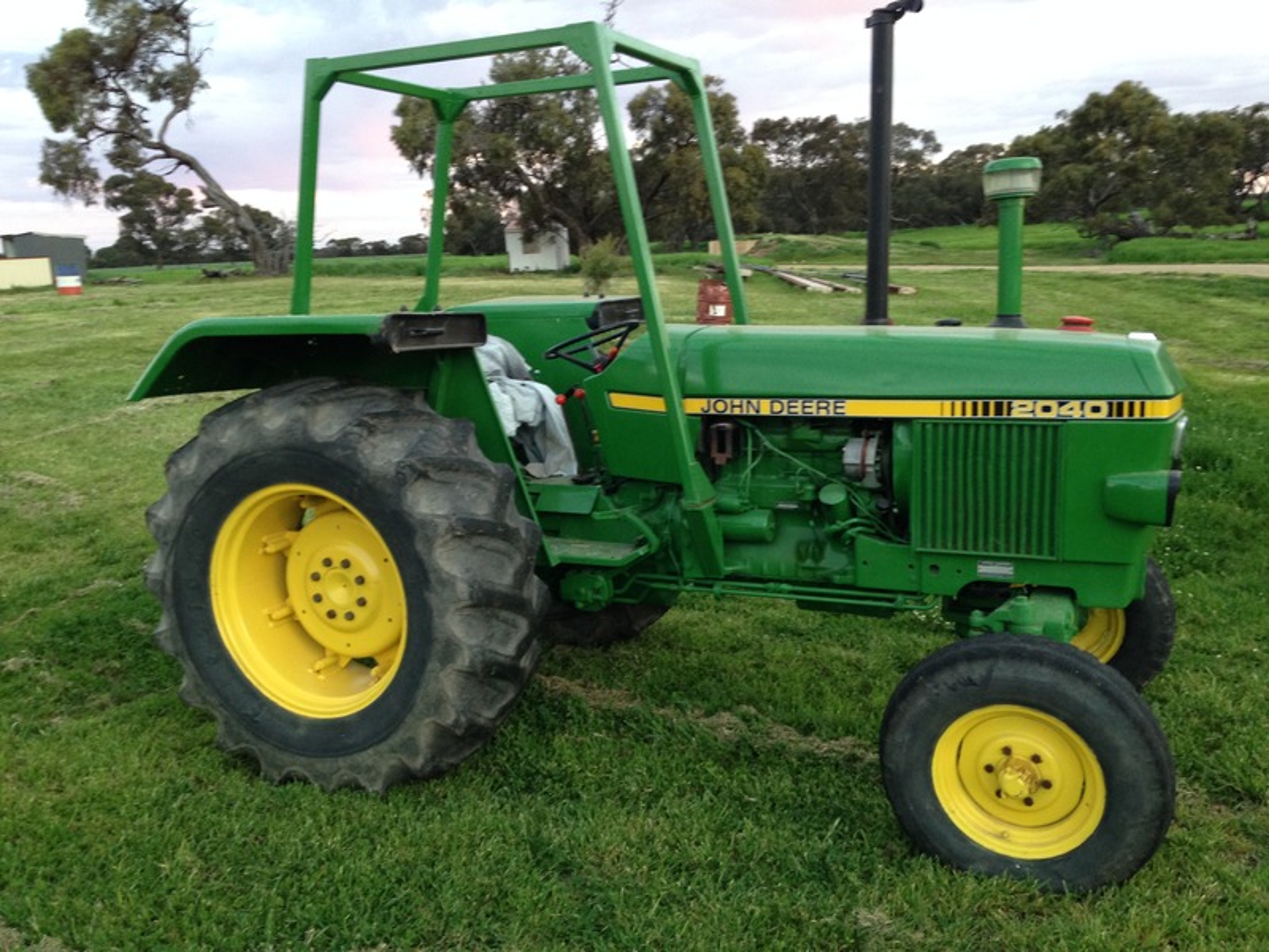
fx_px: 1210
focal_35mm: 33
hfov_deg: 55.4
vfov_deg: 42.9
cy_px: 476
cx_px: 634
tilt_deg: -12.0
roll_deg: +3.8
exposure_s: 1/20
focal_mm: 4.12
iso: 125
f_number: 2.4
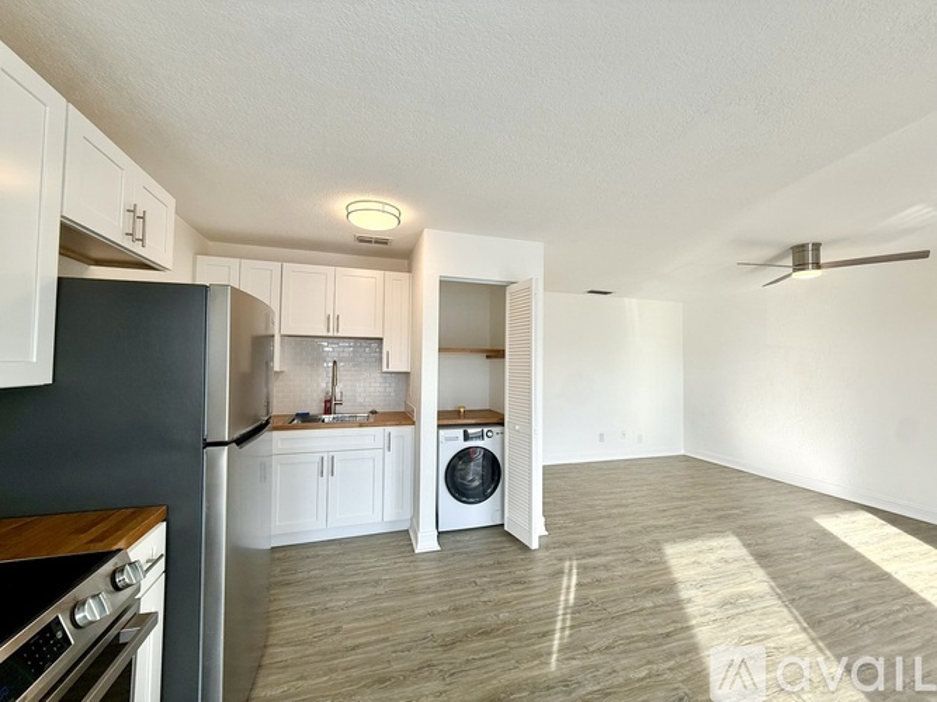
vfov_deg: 85.7
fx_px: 379
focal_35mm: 14
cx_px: 468
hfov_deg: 102.1
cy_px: 351
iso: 64
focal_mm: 2.22
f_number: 2.2
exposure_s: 1/134
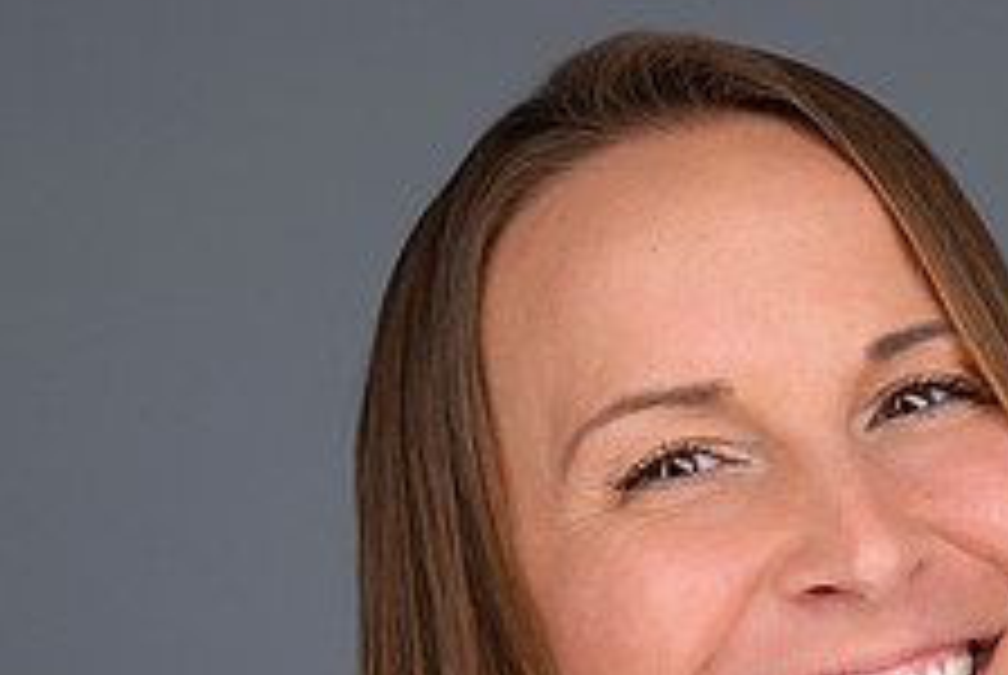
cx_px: 940
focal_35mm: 220
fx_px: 6168
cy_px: 799
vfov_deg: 6.2
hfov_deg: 9.3
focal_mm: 85
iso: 320
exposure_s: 1/160
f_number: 4
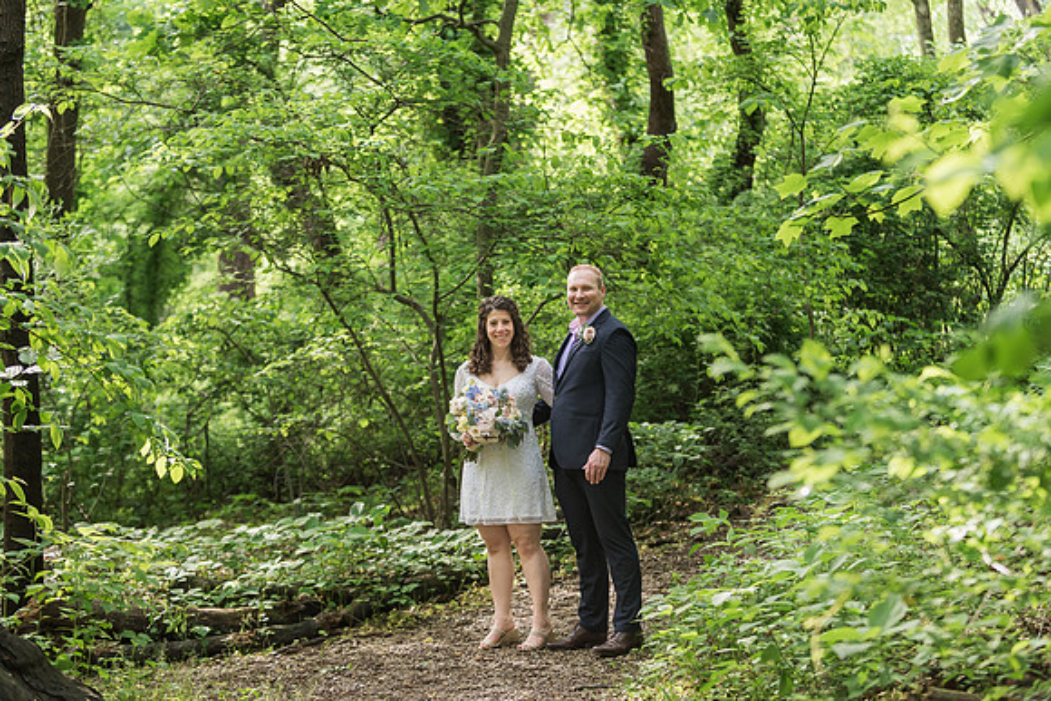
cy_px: 332
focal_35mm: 75
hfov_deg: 27.1
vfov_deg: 18.2
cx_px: 526
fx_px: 2185
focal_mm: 70
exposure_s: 1/400
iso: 640
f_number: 2.8
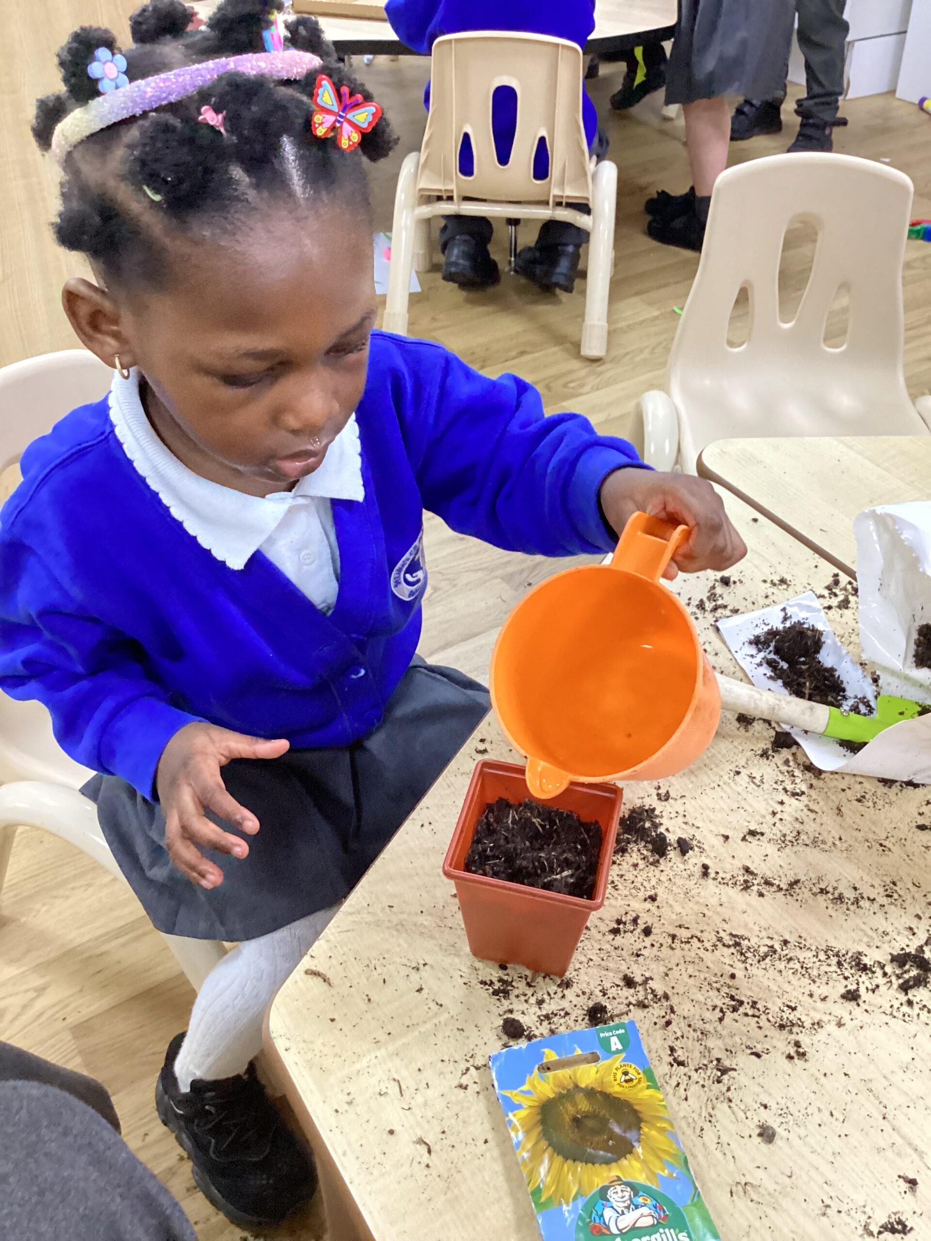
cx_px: 466
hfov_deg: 45.4
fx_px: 1112
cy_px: 620
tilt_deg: -41.7
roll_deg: +0.6
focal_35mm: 31
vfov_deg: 58.4
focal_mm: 3.3
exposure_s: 1/50
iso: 400
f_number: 2.4
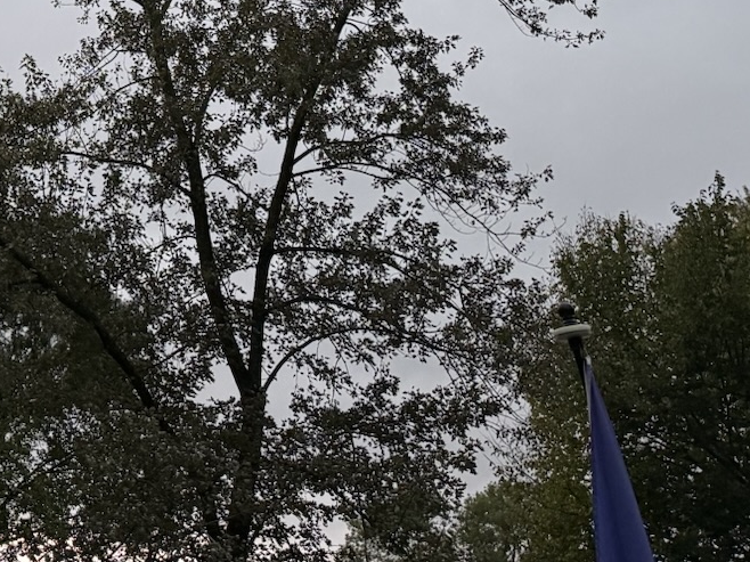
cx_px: -60
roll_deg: -0.1
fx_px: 1581
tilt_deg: +29.8
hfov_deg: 25.0
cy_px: -152
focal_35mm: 73
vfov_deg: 18.8
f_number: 1.78
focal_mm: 6.76
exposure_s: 1/60
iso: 320
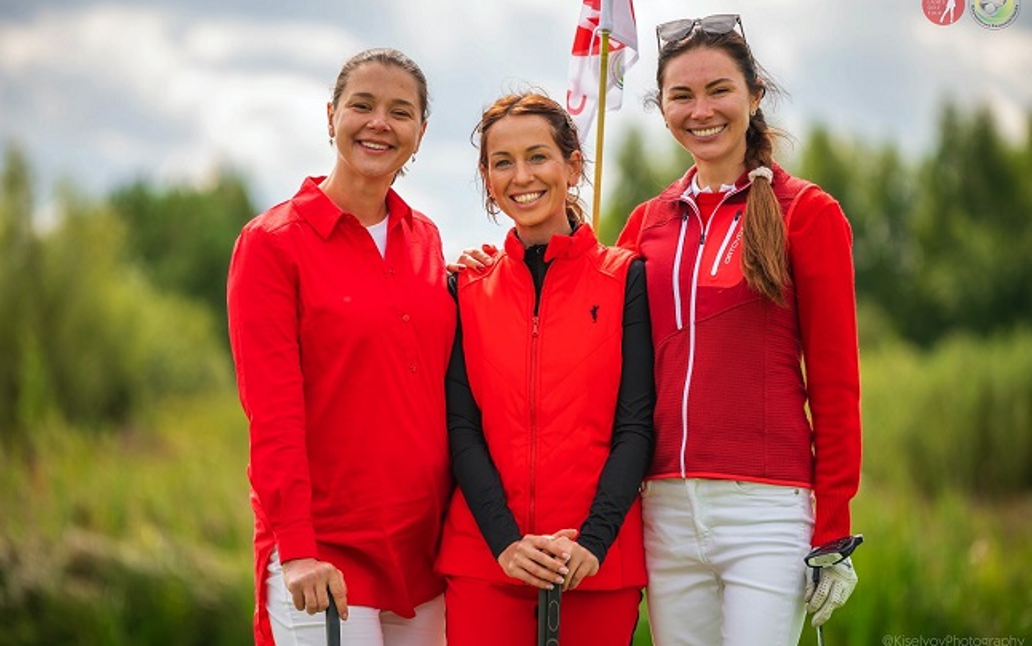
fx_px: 5767
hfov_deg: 10.2
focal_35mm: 205
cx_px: 518
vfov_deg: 6.4
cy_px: 309
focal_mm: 200
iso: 200
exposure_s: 1/1250
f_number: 2.8
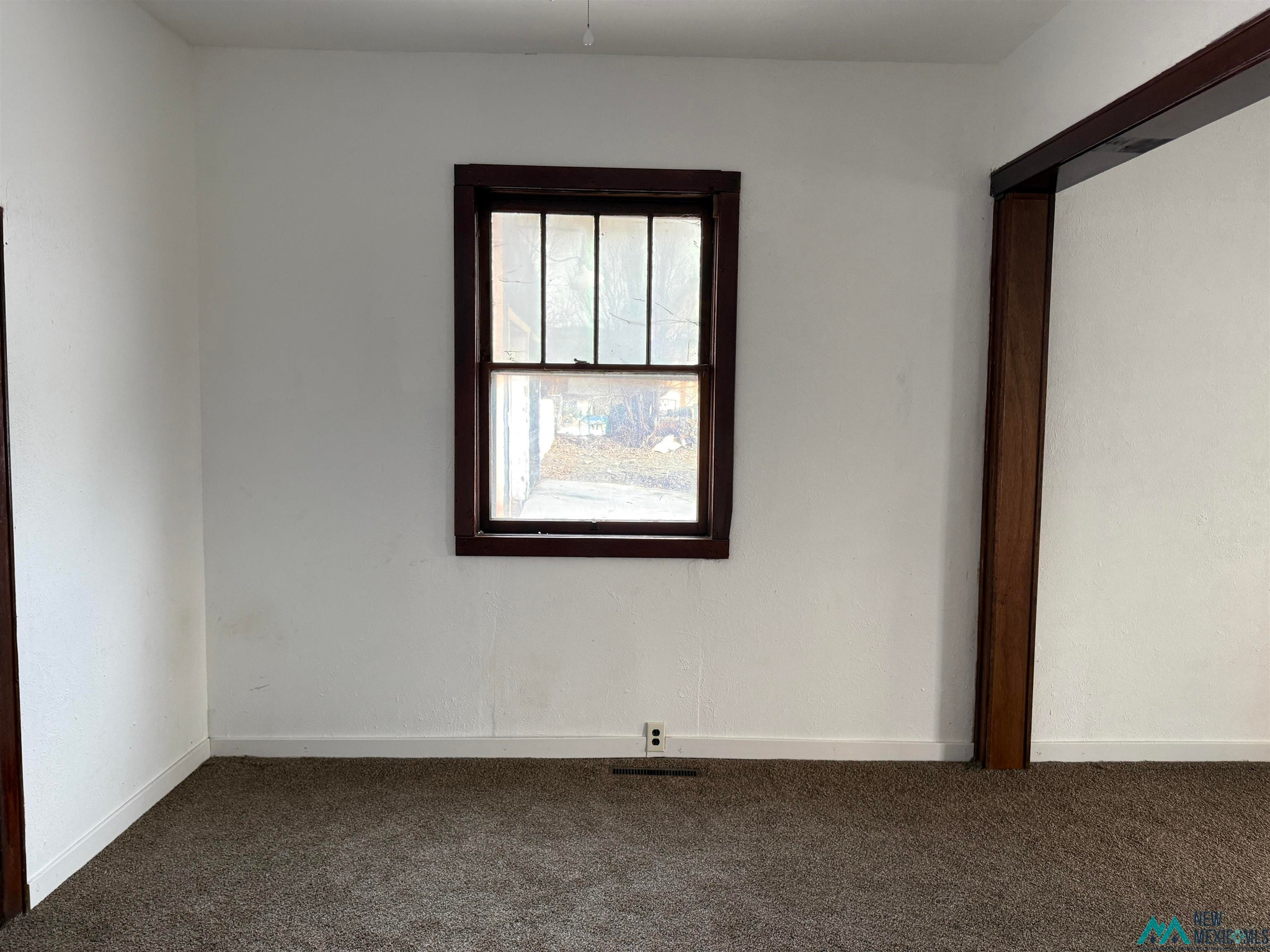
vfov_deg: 56.8
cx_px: 635
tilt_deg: -3.8
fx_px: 881
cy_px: 476
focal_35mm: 24
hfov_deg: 71.6
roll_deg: -0.9
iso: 200
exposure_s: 1/121
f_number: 1.78
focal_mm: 6.76
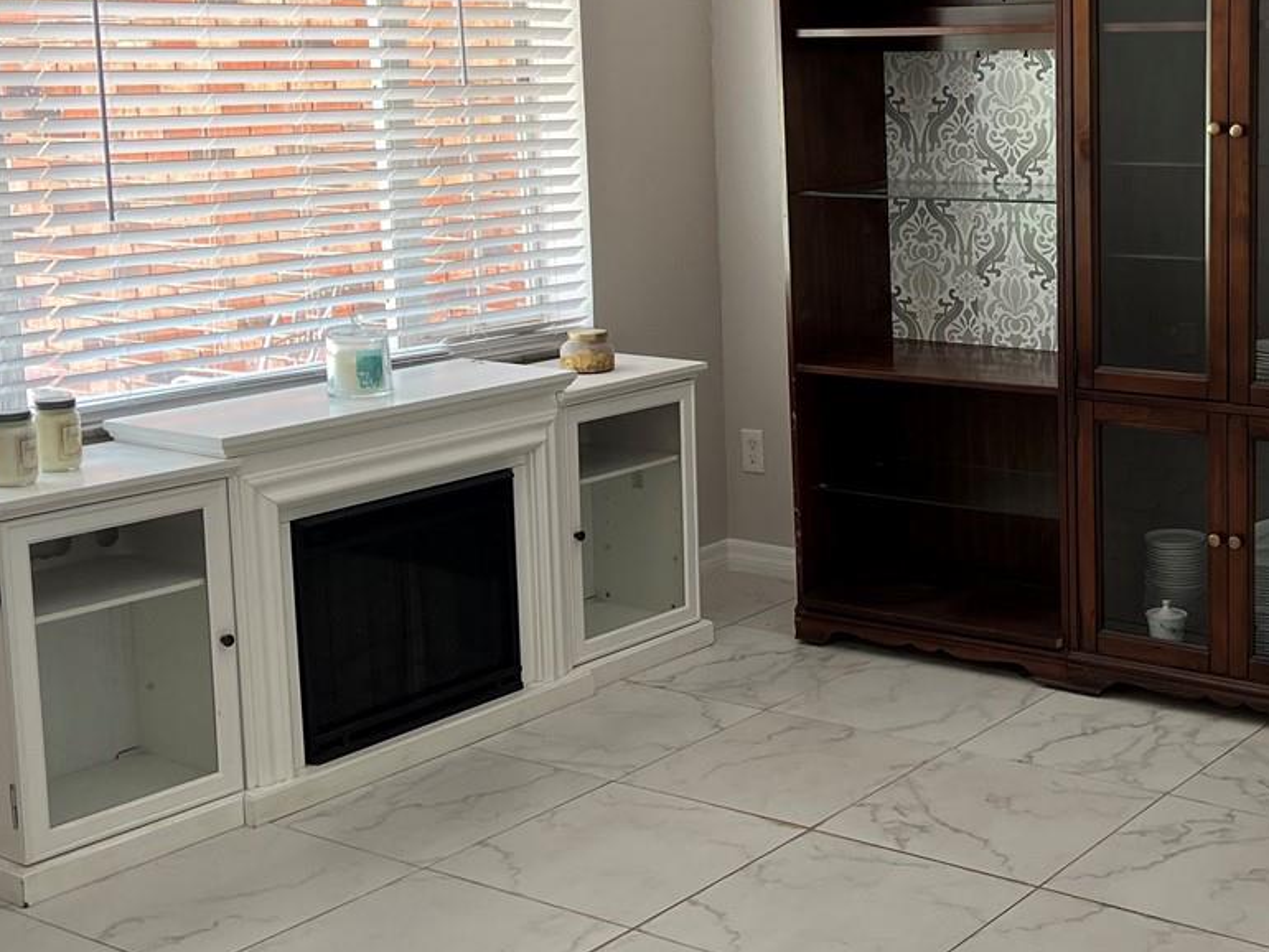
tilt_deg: -8.0
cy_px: 362
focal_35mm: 54
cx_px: 936
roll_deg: +2.1
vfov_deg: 27.0
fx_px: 1980
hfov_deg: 34.8
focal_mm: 5.7
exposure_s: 1/60
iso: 80
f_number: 1.5
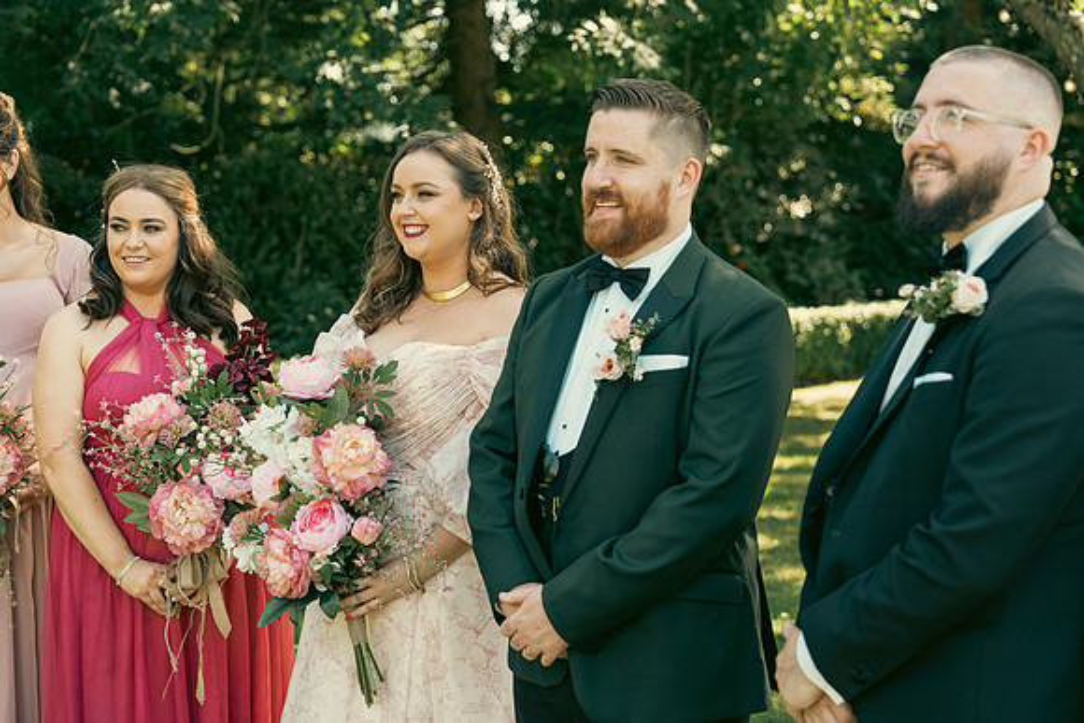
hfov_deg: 31.4
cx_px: 542
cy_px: 362
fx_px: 1927
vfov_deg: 21.3
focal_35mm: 64
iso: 640
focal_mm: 64
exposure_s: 1/800
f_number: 3.5
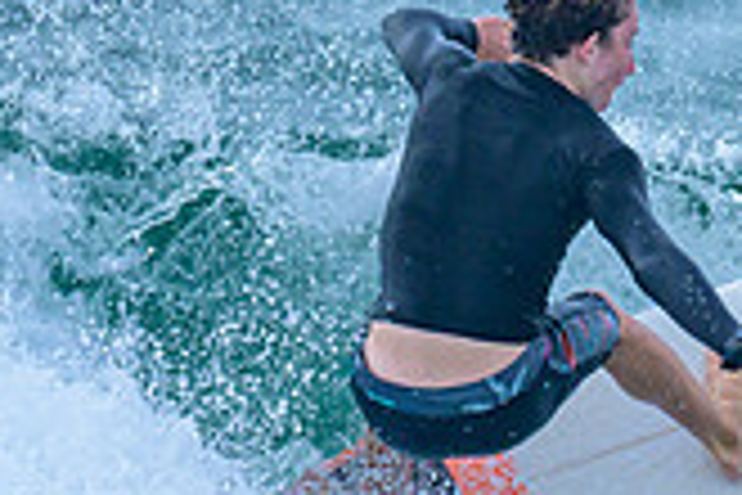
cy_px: 413
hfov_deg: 0.5
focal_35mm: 3771
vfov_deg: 0.4
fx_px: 77718
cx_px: 870
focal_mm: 800
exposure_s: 1/3200
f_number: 6.3
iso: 450
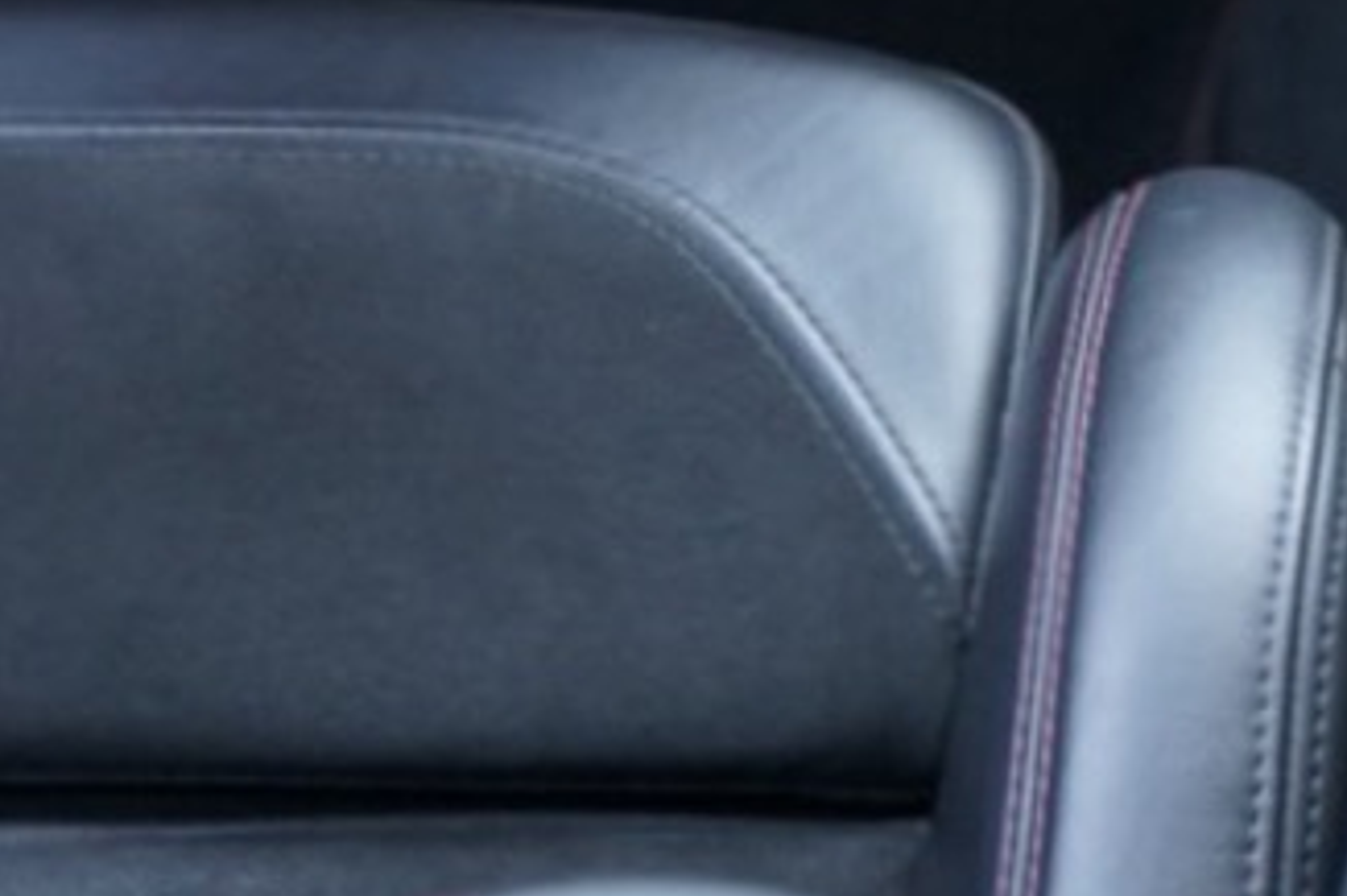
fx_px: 6395
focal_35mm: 171
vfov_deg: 7.8
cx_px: 2165
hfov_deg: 11.4
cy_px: -640
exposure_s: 1/160
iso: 2000
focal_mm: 29
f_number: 3.5
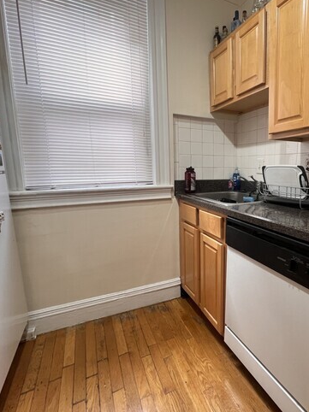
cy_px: 202
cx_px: 226
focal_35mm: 18
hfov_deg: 67.7
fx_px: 214
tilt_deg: -7.2
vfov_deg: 87.8
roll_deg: -0.1
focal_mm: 1.57
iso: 160
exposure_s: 1/60
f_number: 1.8
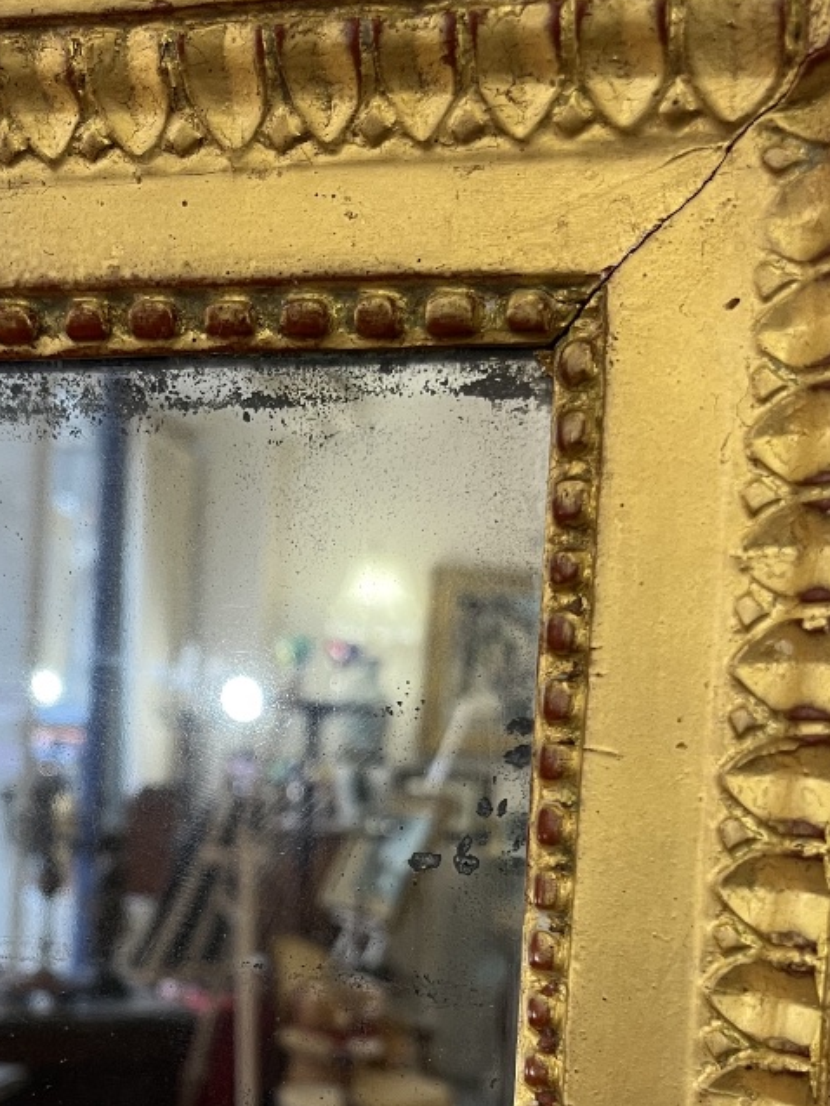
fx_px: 1566
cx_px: 368
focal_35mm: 49
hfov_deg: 29.7
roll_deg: -1.4
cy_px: 809
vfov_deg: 38.1
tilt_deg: -10.9
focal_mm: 5.1
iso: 125
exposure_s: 1/50
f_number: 1.6
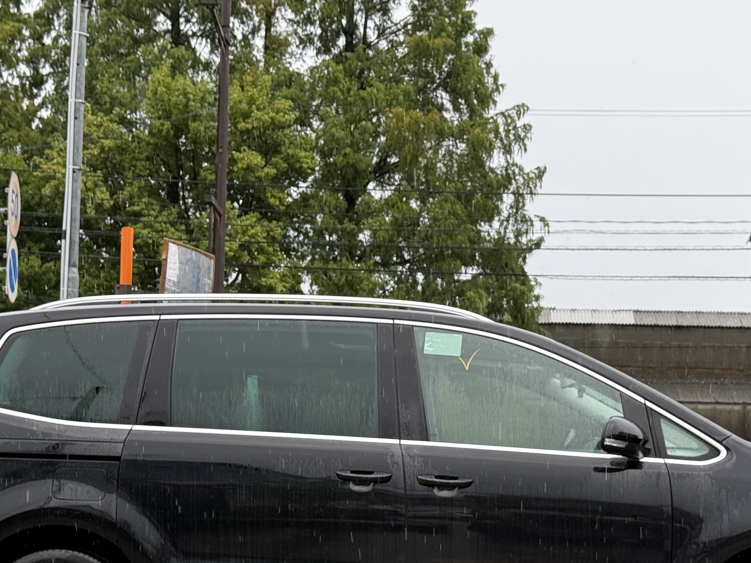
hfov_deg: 23.8
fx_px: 1779
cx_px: 425
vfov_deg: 17.9
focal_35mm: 82
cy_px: 427
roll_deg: -1.5
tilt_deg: +4.2
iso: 80
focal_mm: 6.76
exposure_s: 1/442
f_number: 1.78
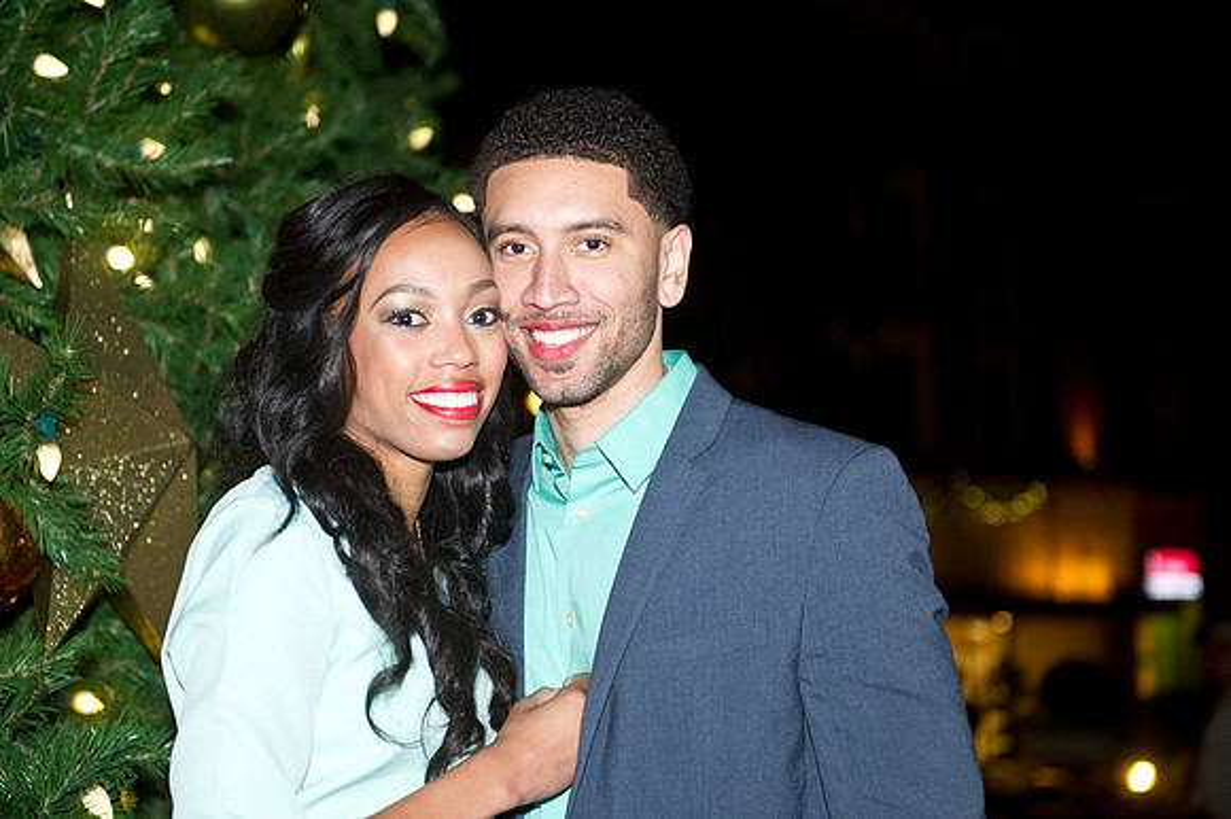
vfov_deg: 20.6
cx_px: 616
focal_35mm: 66
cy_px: 410
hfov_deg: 30.5
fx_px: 2255
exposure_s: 1/100
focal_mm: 66
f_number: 3.2
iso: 3200
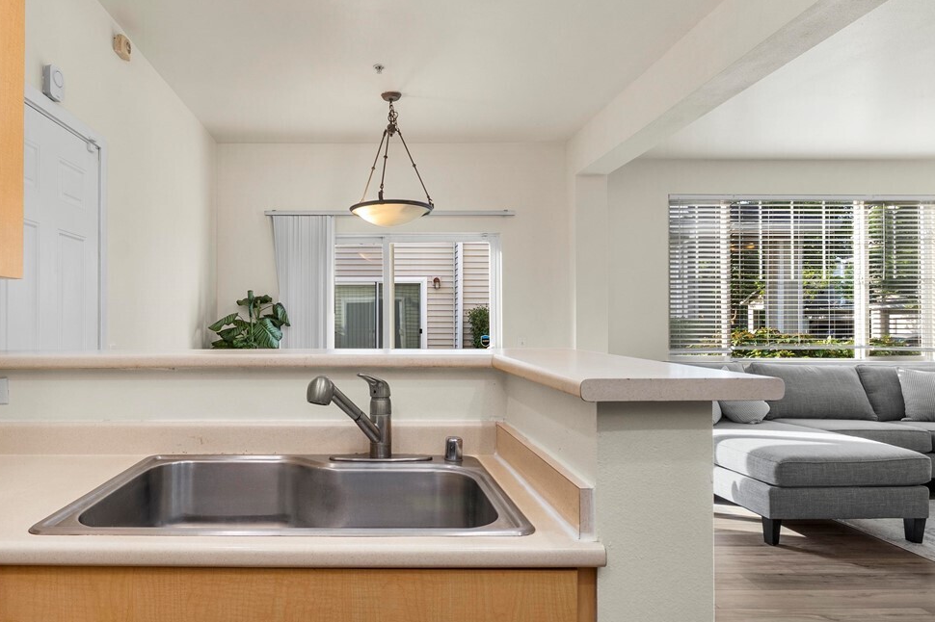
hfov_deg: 79.9
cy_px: 311
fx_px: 545
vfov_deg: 59.5
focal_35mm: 21
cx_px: 357
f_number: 6.7
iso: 1000
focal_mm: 12
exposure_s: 1/30
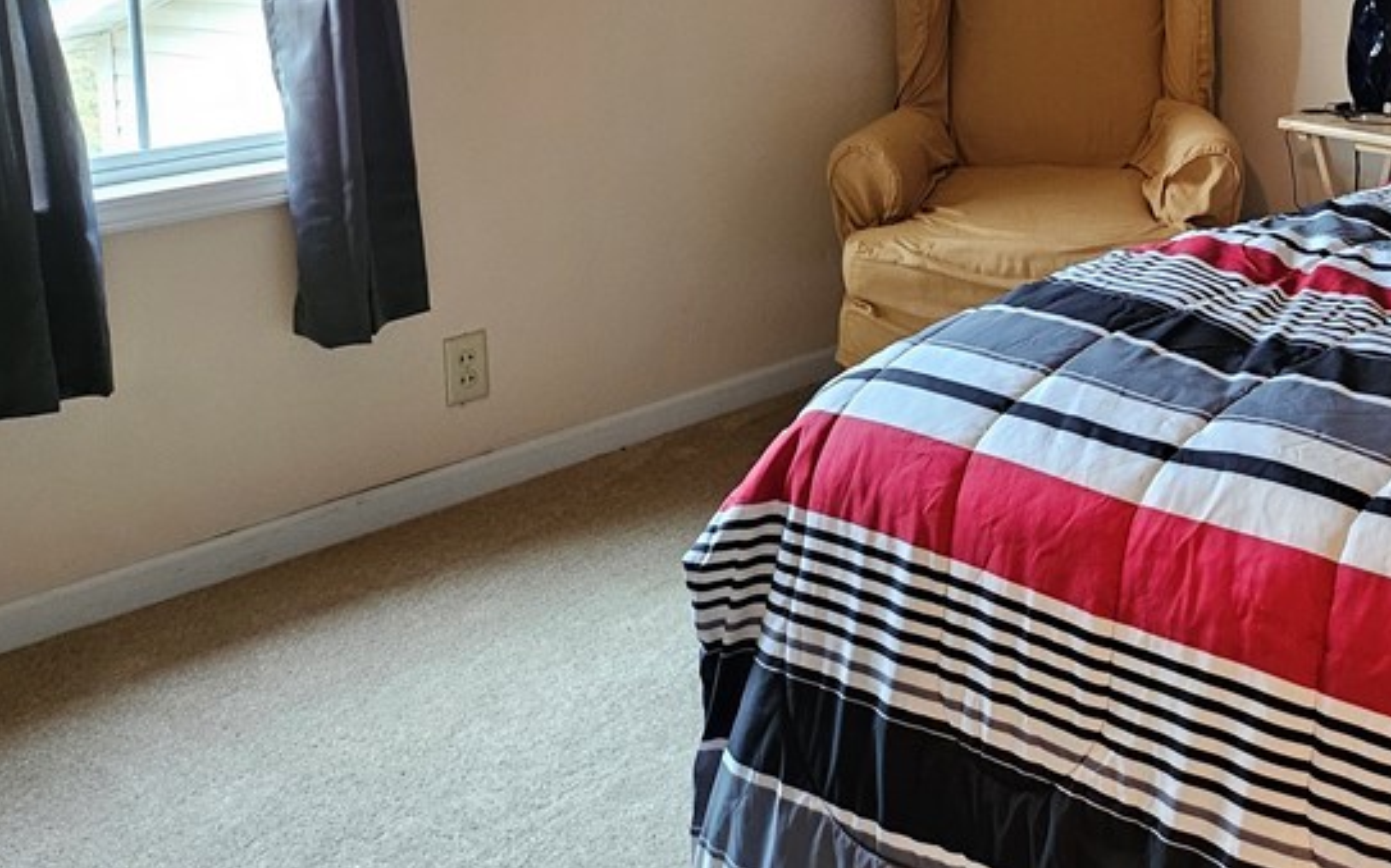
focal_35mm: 48
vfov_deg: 25.5
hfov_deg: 39.8
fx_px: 1819
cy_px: -5
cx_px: 1158
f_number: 1.8
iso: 640
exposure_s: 1/60
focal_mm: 5
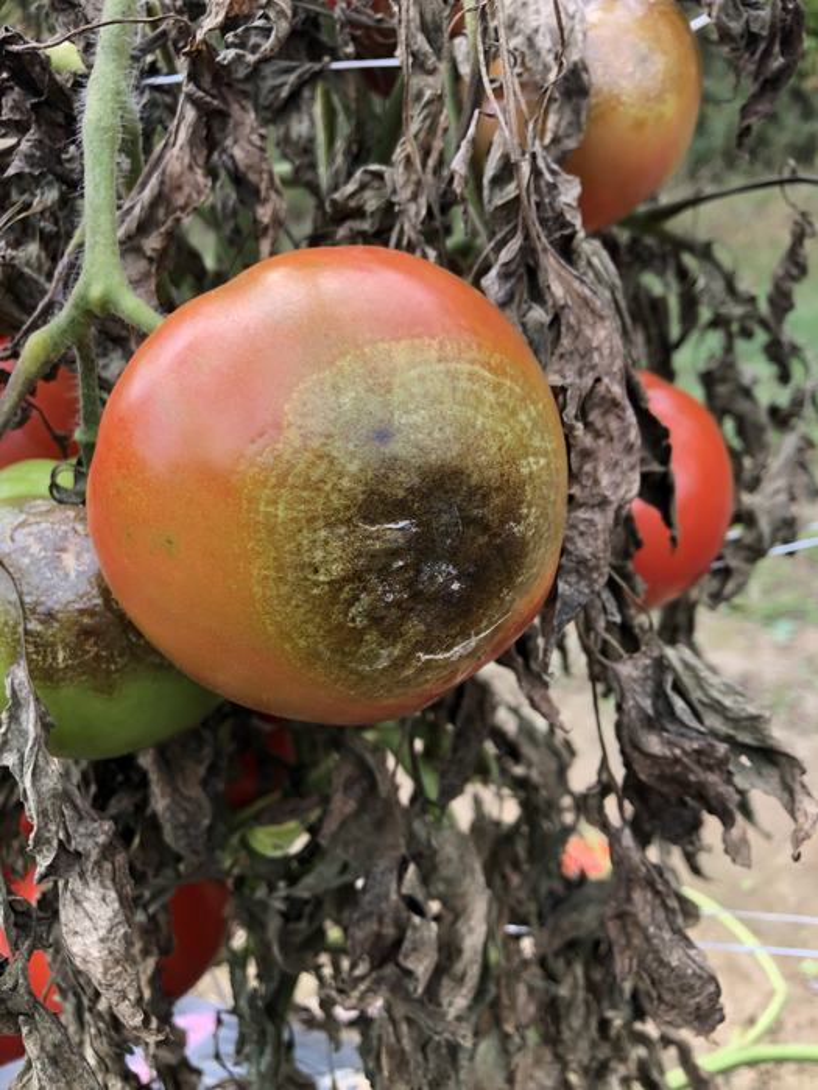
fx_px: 882
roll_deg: +2.7
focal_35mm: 28
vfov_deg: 63.4
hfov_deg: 49.7
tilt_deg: -12.3
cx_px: 409
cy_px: 545
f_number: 1.8
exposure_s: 1/149
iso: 20
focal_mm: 3.99
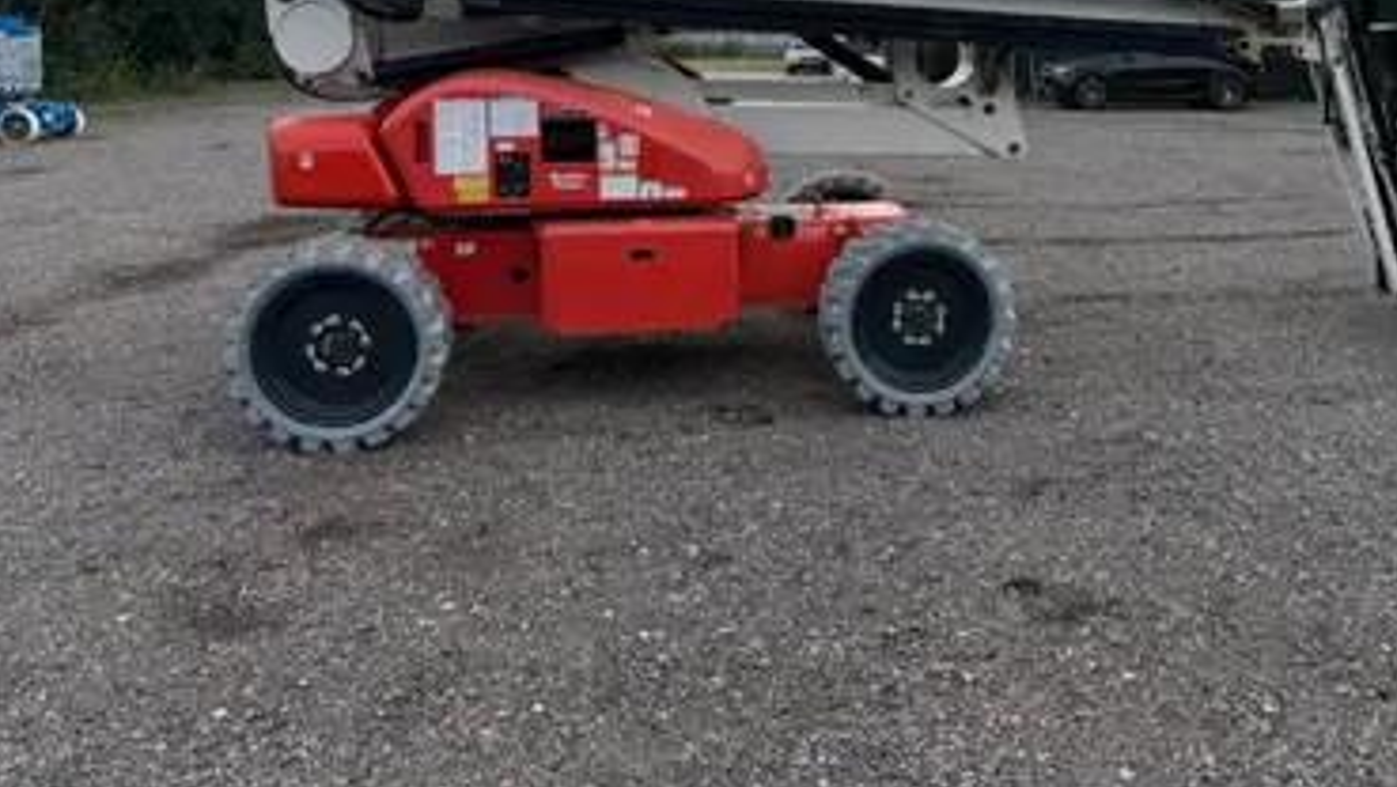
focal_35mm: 34
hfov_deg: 57.4
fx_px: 1260
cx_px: 863
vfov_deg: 33.3
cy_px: 117
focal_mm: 6.76
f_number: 1.78
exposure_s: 1/3021
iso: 100
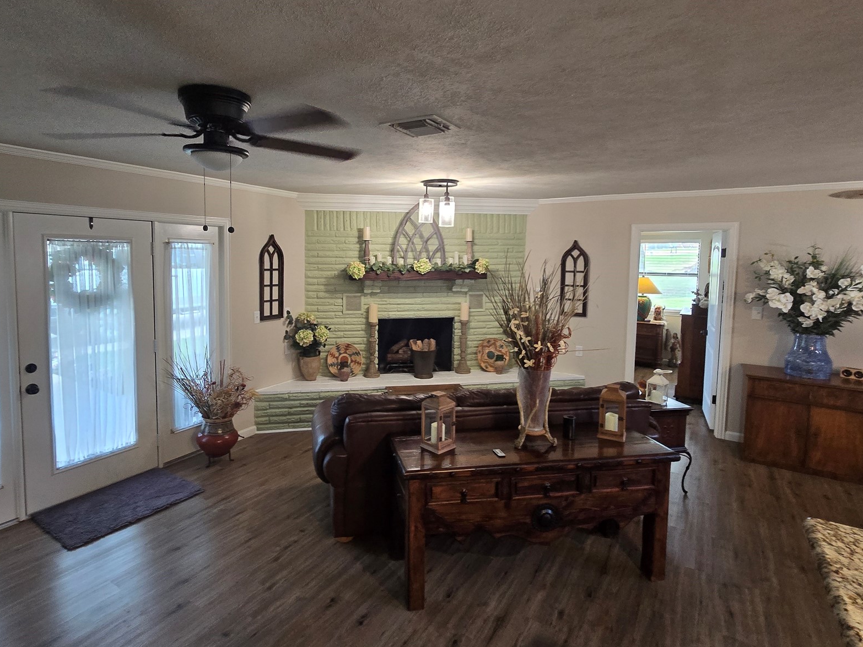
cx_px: 399
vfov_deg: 74.5
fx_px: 424
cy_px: 288
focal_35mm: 17
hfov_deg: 90.9
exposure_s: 1/60
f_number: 2.2
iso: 320
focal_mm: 2.2
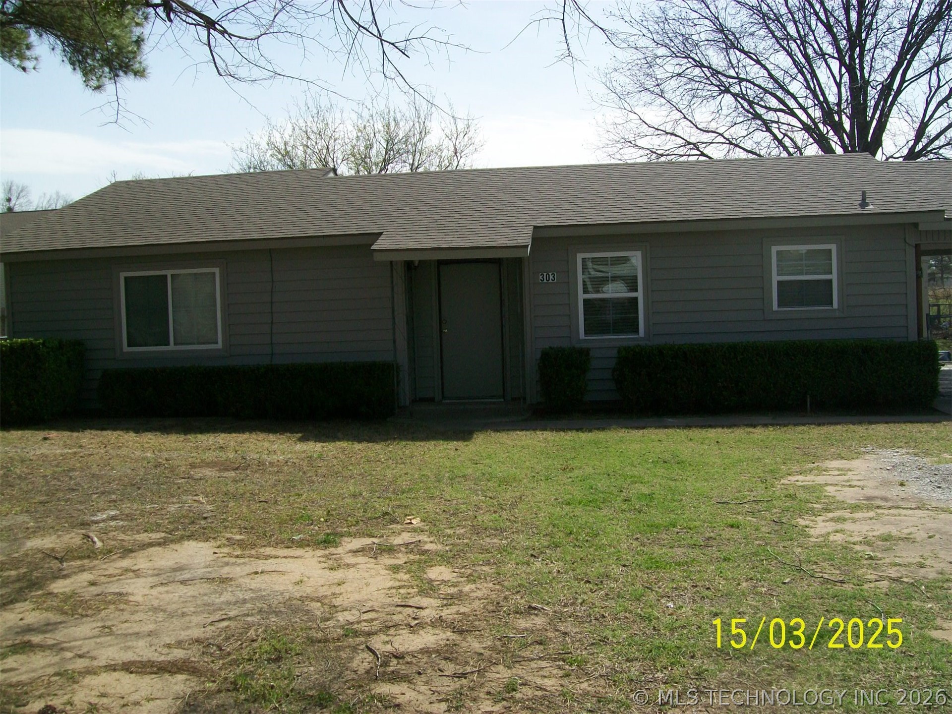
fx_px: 990
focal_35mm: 36
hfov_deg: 51.4
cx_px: 476
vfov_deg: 39.7
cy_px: 357
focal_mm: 6
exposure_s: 1/400
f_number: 4.8
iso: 64
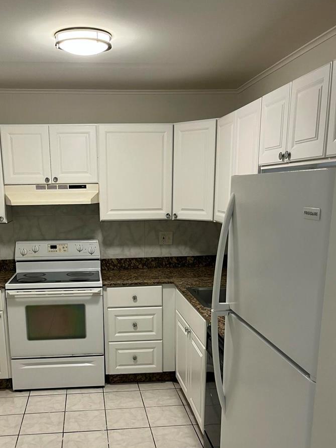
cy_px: 297
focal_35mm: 35
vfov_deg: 51.7
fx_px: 453
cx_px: 130
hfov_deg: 40.5
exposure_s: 1/60
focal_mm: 5.1
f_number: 1.6
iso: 100
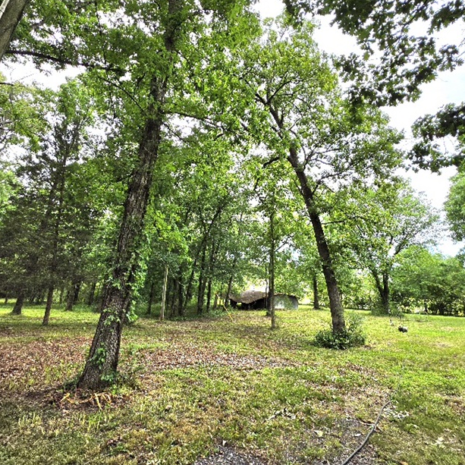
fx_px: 243
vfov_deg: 86.9
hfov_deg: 87.4
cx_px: 238
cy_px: 199
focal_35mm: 16
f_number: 1.9
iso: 32
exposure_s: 1/1000
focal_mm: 2.2
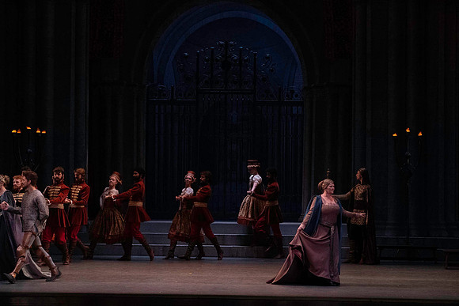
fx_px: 1543
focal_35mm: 121
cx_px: 230
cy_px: 153
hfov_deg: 16.9
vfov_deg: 11.3
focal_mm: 121
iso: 12800
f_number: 7.1
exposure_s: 1/400
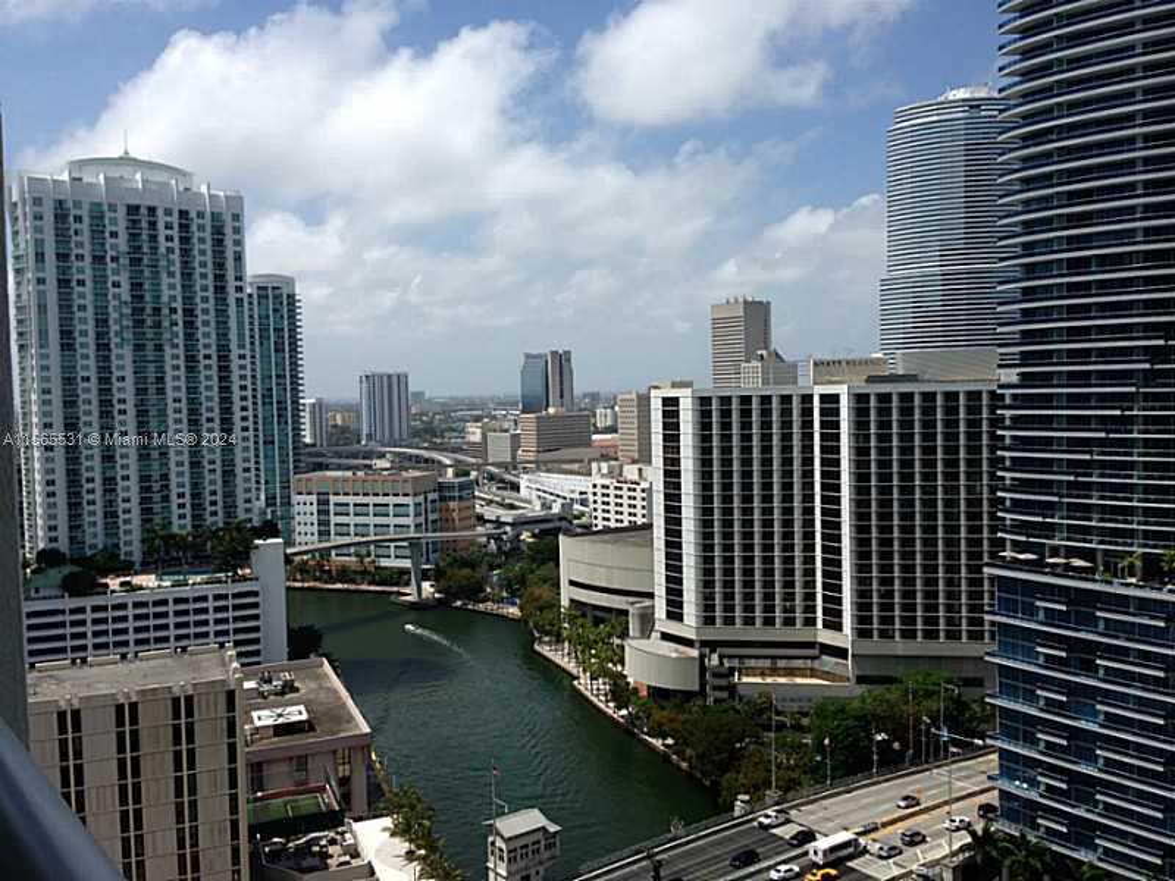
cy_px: 440
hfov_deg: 55.4
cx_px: 588
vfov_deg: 42.9
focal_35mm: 33
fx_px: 1120
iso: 50
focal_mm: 4.12
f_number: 2.4
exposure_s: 1/2463
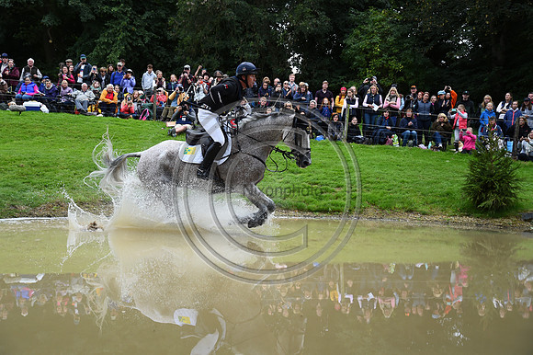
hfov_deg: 42.8
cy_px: 178
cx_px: 266
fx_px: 681
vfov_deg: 29.2
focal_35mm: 46
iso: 1000
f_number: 4.2
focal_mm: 46
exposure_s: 1/1600
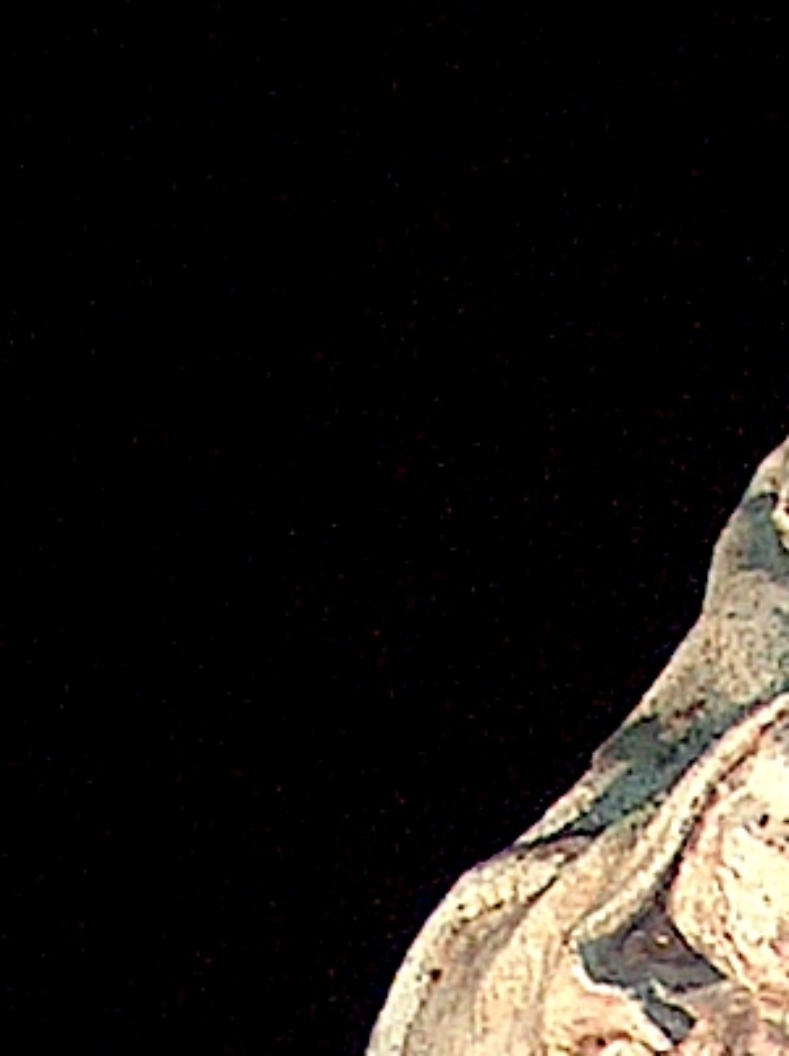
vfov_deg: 5.0
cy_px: 1727
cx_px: 1552
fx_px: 12036
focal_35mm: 395
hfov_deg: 3.7
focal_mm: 12.53
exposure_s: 1/90
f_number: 2.9
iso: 400
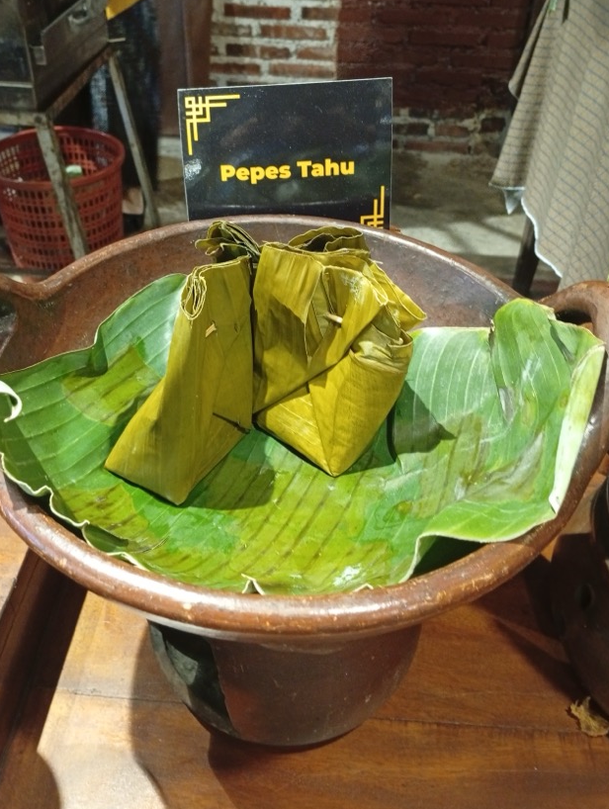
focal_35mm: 33
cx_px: 273
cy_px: 329
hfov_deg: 43.0
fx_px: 772
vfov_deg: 54.9
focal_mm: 3.98
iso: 1382
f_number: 1.8
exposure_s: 1/20
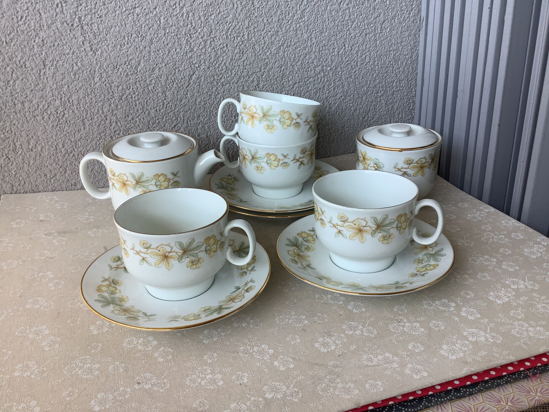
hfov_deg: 58.4
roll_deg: +2.3
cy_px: 206
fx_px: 492
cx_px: 274
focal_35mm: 31
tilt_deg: -23.3
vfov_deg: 45.4
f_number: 2.4
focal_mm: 3.3
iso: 25
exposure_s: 1/193
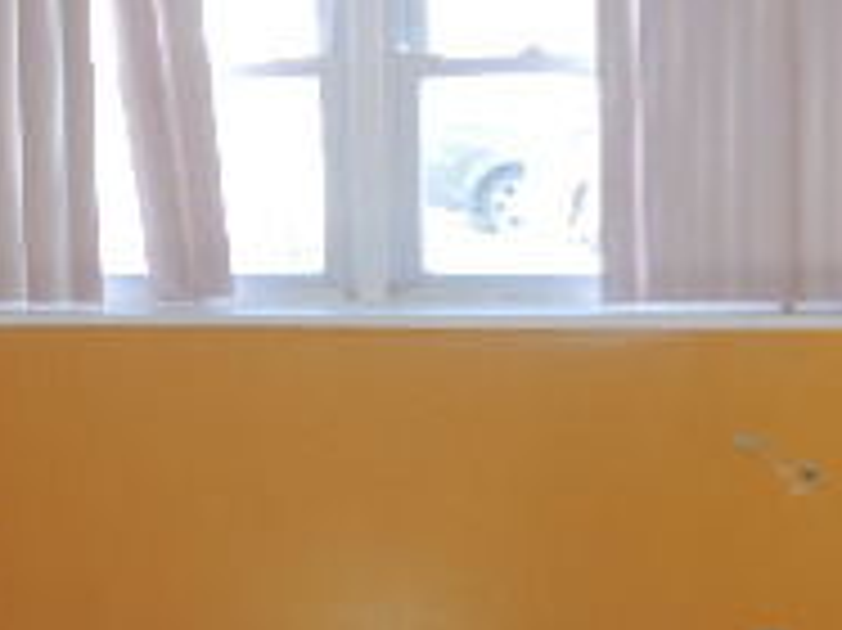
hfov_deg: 23.6
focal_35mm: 82
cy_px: 243
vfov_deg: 17.9
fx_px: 1993
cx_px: 230
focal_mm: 4.3
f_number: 1.8
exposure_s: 1/60
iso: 100
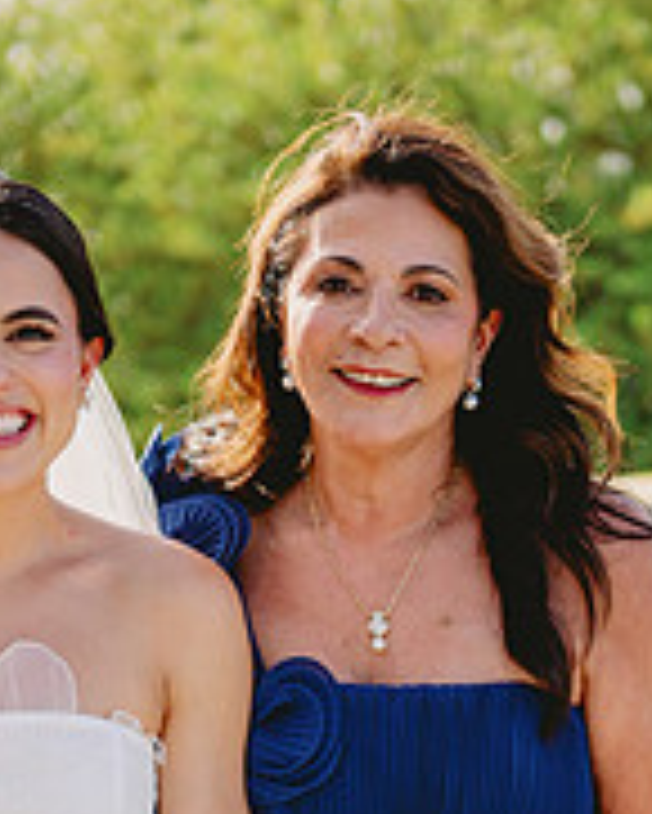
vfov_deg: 7.9
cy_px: 742
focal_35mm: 245
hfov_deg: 6.3
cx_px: 509
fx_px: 5905
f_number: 2.8
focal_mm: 70
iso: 100
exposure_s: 1/1250
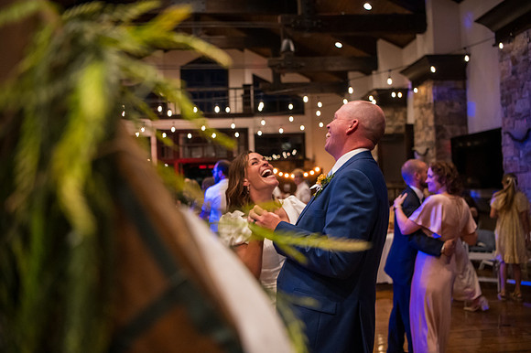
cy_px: 176
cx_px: 266
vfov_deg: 42.3
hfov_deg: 60.3
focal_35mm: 31
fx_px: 457
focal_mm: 31
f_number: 2.8
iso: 6400
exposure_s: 1/200
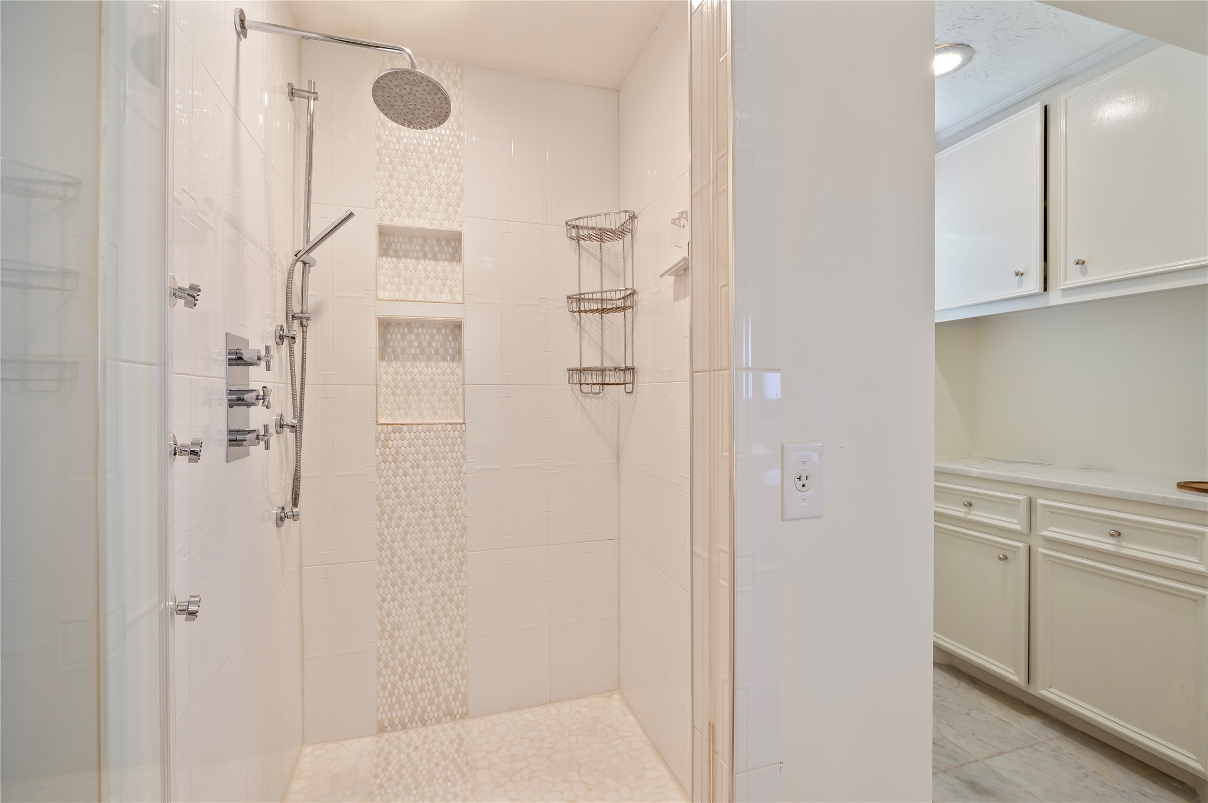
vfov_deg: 73.7
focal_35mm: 16
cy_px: 402
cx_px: 604
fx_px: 536
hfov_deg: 96.8
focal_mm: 16
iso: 125
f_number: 6.3
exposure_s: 1/2.5
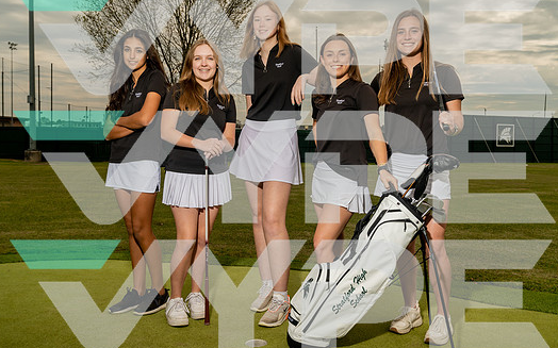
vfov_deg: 36.2
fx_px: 532
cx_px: 284
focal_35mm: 35
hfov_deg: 55.3
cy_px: 168
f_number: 8
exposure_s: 1/250
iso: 250
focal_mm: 31
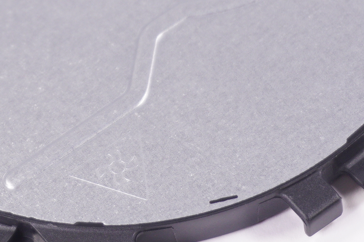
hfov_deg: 9.2
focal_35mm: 224
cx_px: 62
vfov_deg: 6.1
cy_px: -1
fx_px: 2258
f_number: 6.3
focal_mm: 49
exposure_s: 1/200
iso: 400
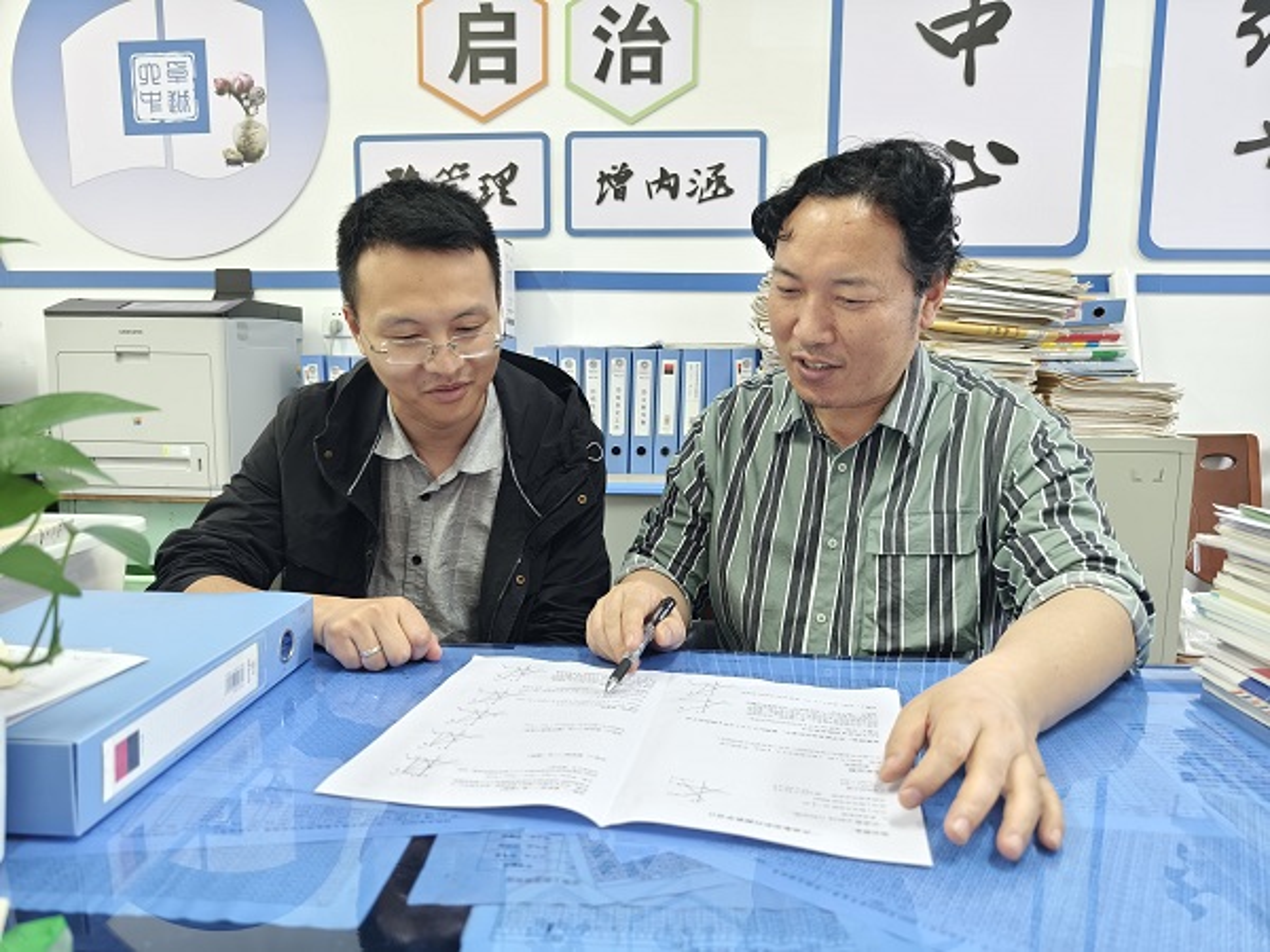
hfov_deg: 73.9
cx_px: 635
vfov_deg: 58.9
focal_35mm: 23
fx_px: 844
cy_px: 476
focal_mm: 8.67
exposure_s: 1/100
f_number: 1.75
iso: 536
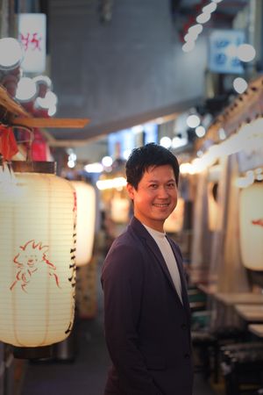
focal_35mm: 135
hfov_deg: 10.2
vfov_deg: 15.2
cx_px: 132
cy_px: 198
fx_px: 1479
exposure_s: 1/80
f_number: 2.8
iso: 400
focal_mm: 90
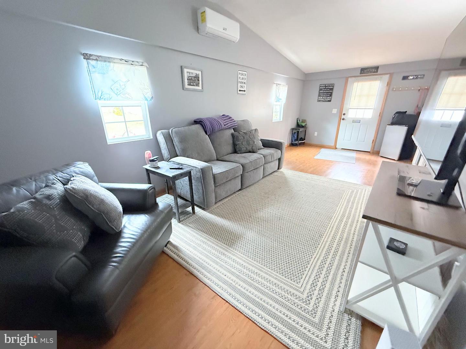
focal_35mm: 14
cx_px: 233
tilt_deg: -19.9
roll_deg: +1.0
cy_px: 174
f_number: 2.2
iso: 1000
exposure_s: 1/60
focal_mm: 2.22
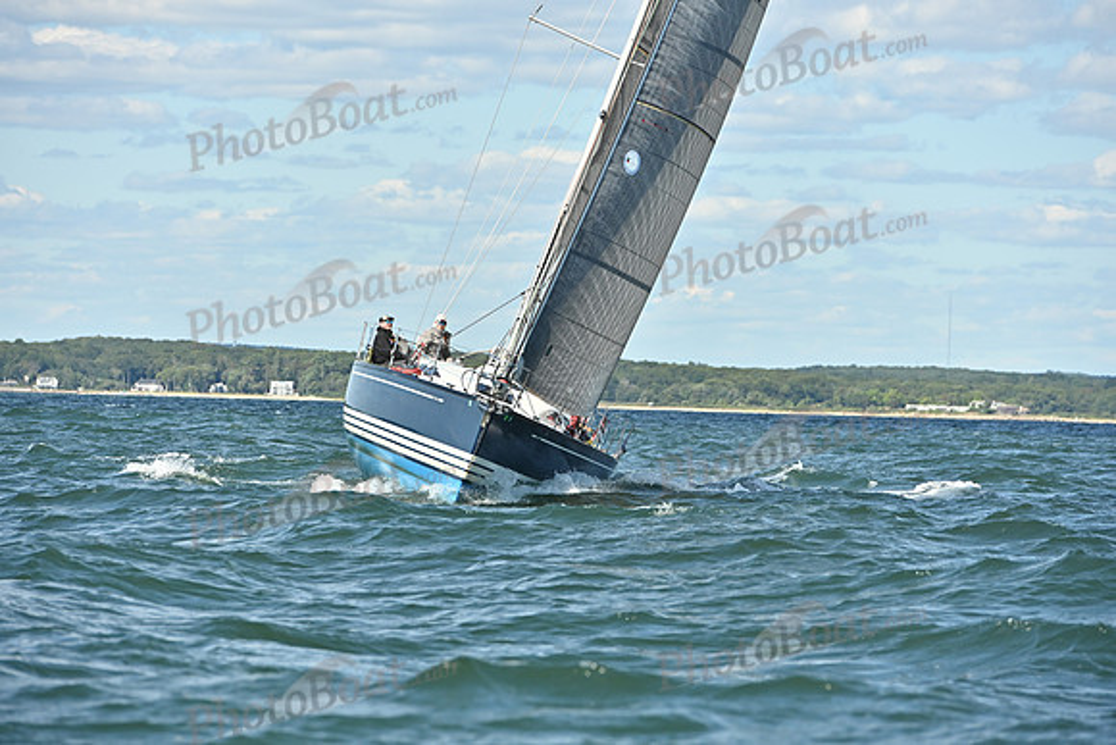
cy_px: 372
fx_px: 6201
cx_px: 558
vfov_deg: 6.9
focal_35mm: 200
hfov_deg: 10.3
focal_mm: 200
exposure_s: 1/1600
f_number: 7.1
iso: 320
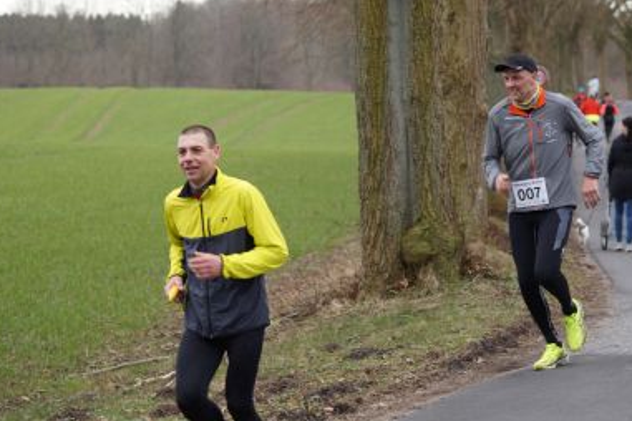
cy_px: 195
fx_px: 3107
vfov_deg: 7.8
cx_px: 377
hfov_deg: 11.6
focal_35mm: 177
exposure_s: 1/200
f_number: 4.5
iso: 100
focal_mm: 90
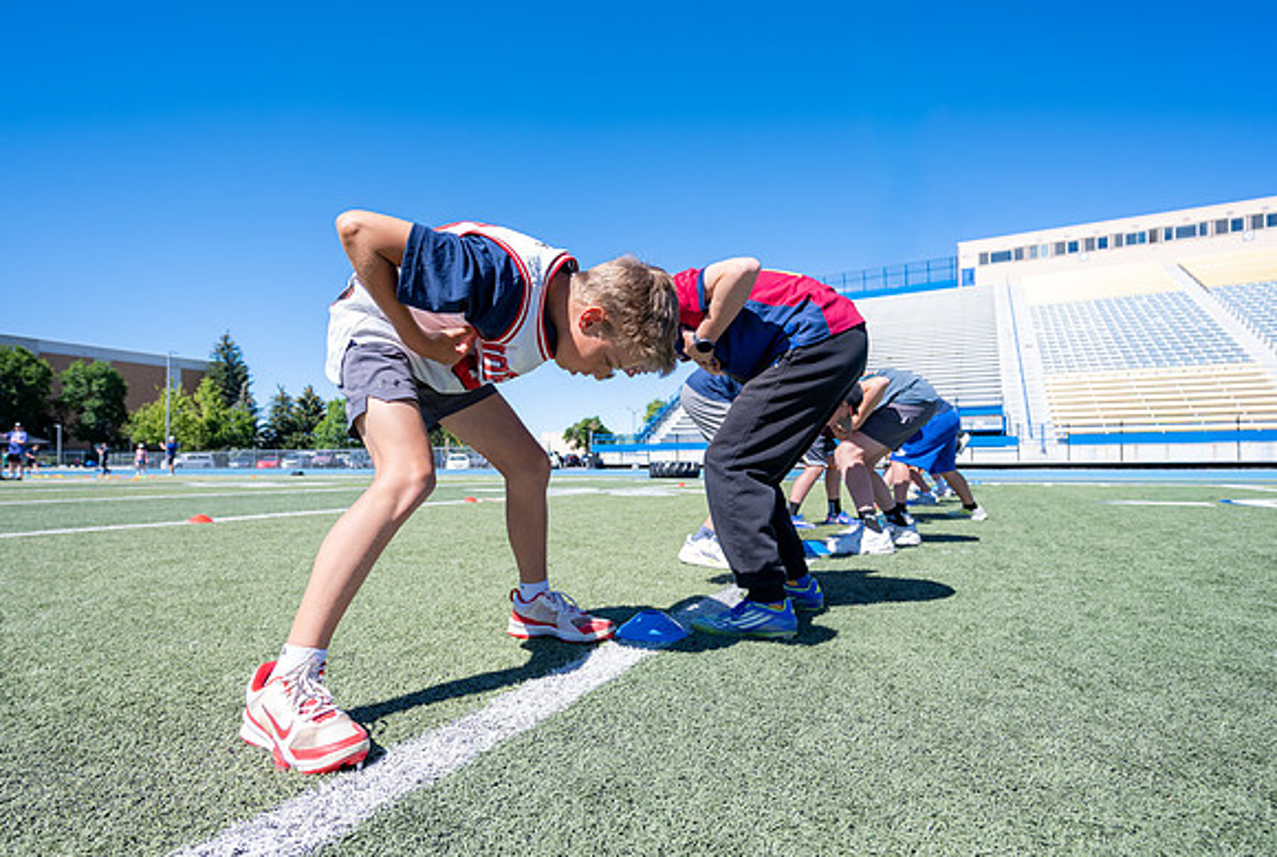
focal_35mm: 19
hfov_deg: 87.5
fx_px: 665
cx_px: 593
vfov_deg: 65.5
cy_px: 457
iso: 100
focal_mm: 16
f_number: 4
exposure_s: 1/640
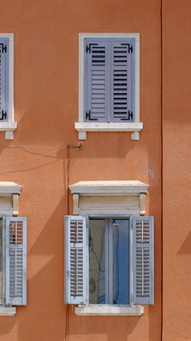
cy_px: 171
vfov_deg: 8.3
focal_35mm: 261
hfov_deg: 4.6
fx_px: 2352
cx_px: 52
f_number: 8
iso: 200
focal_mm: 110.3
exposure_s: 1/300
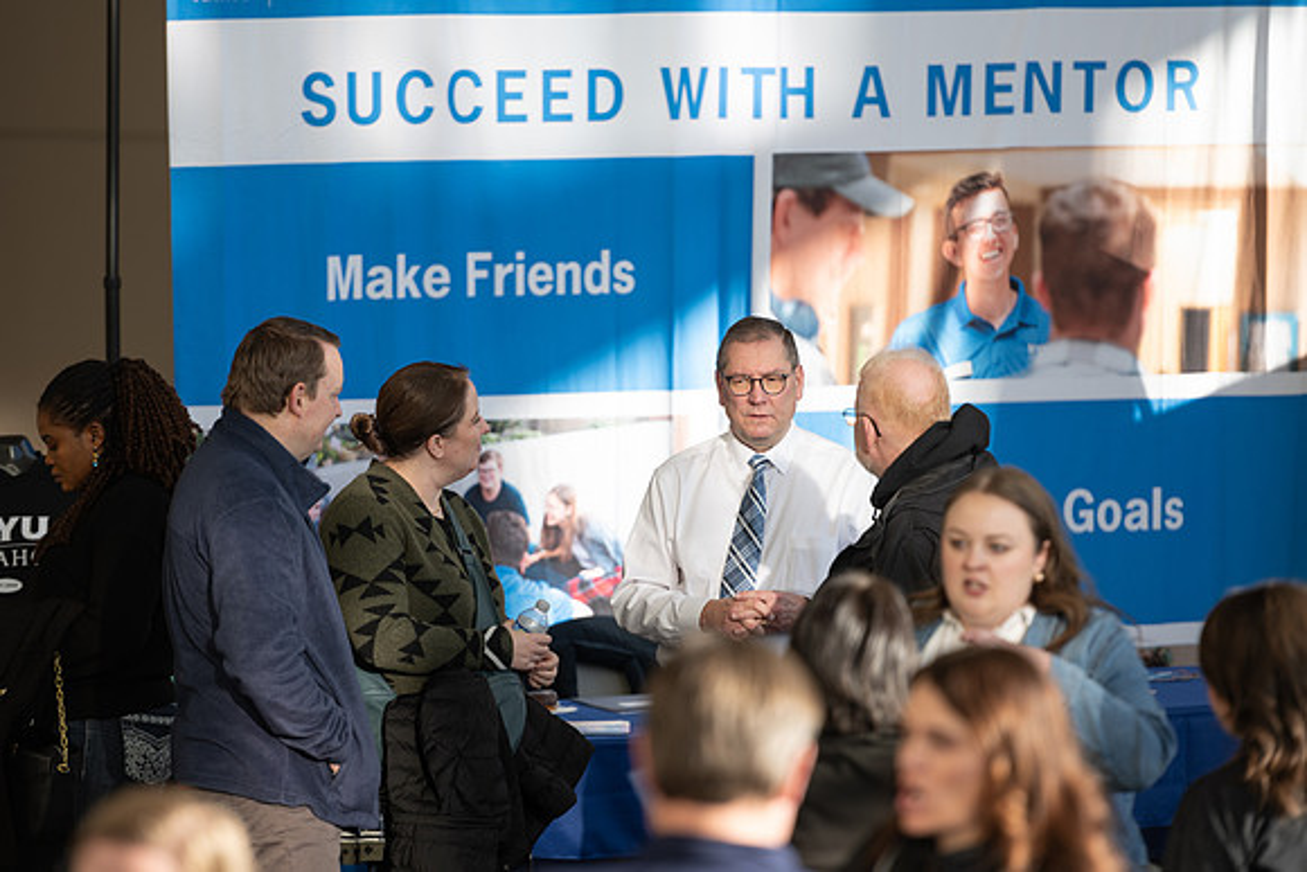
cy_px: 412
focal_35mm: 211
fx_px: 7677
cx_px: 627
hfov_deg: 9.7
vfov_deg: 6.5
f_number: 2.8
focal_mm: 200
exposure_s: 1/250
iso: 64
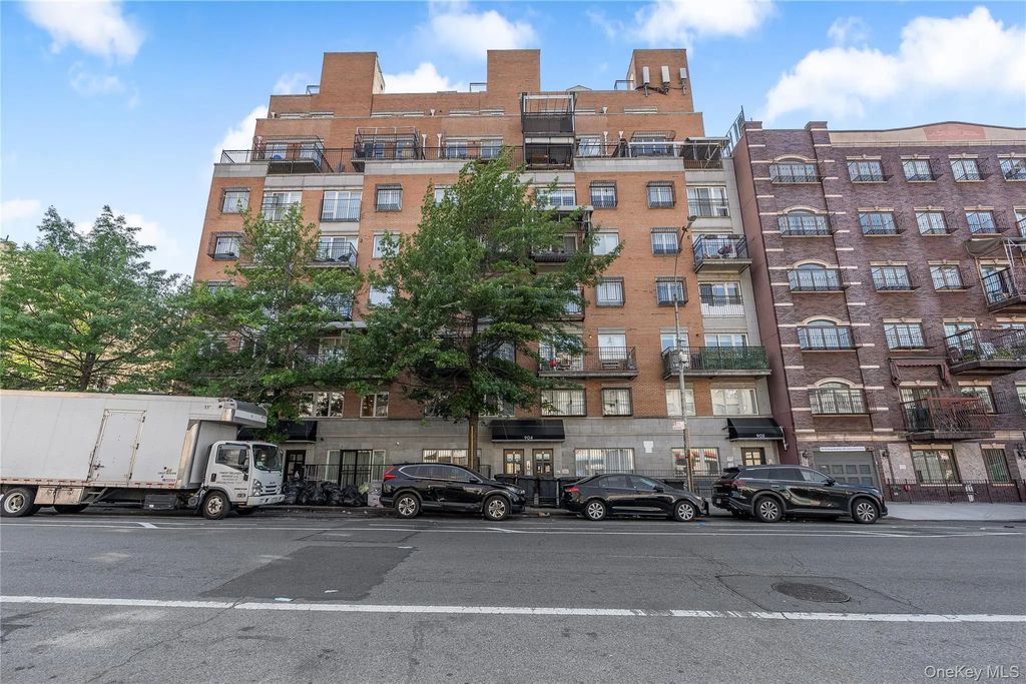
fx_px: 456
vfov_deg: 73.8
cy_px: 342
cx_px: 513
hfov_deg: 96.7
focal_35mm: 16
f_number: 8
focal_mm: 16
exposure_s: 1/100
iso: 100
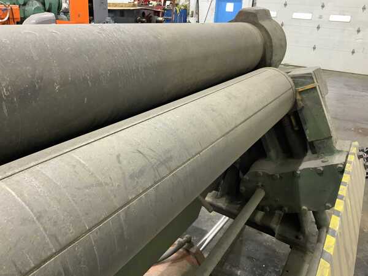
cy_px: 138
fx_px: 308
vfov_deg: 48.2
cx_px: 184
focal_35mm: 29
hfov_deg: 61.7
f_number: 1.8
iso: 250
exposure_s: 1/40
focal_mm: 3
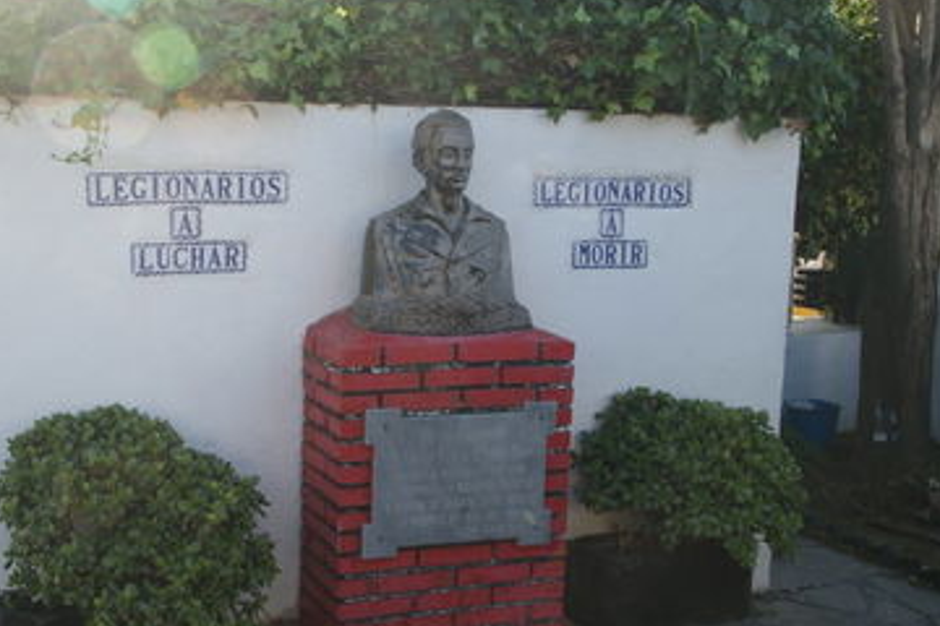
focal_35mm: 48
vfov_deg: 28.1
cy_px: 296
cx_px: 364
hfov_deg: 40.9
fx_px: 1253
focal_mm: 24
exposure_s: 1/80
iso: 100
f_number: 6.3
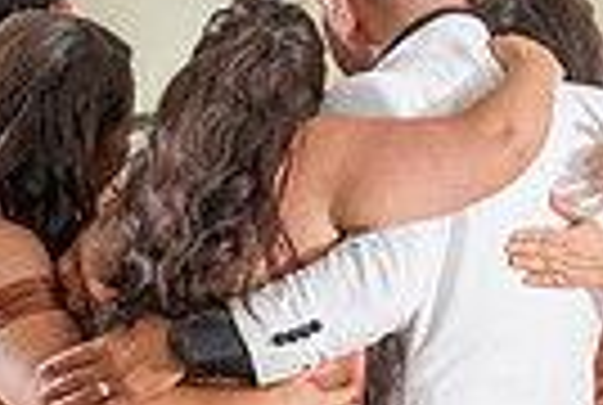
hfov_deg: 9.9
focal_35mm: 208
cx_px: 225
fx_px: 3492
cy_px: 594
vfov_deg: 6.6
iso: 800
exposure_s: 1/160
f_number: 4
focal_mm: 40
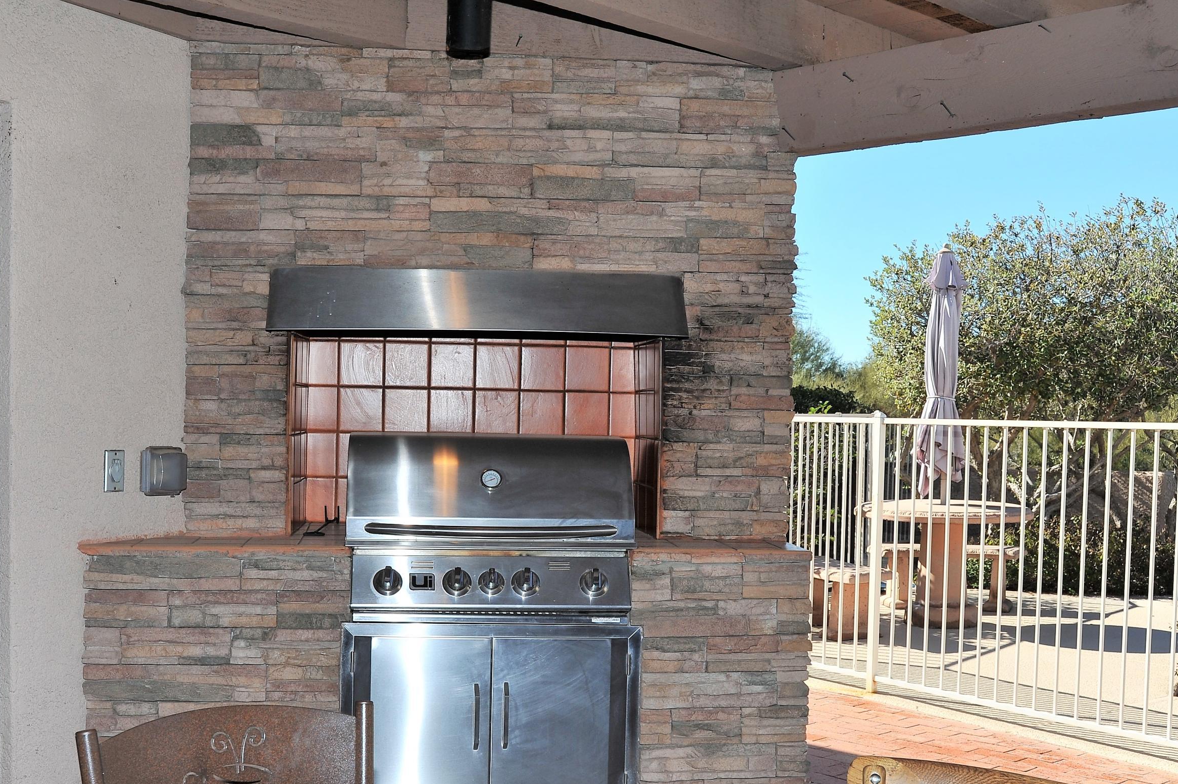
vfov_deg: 29.8
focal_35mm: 45
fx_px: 1471
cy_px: 463
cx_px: 504
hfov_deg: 43.5
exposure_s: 1/320
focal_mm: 35
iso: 320
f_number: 10
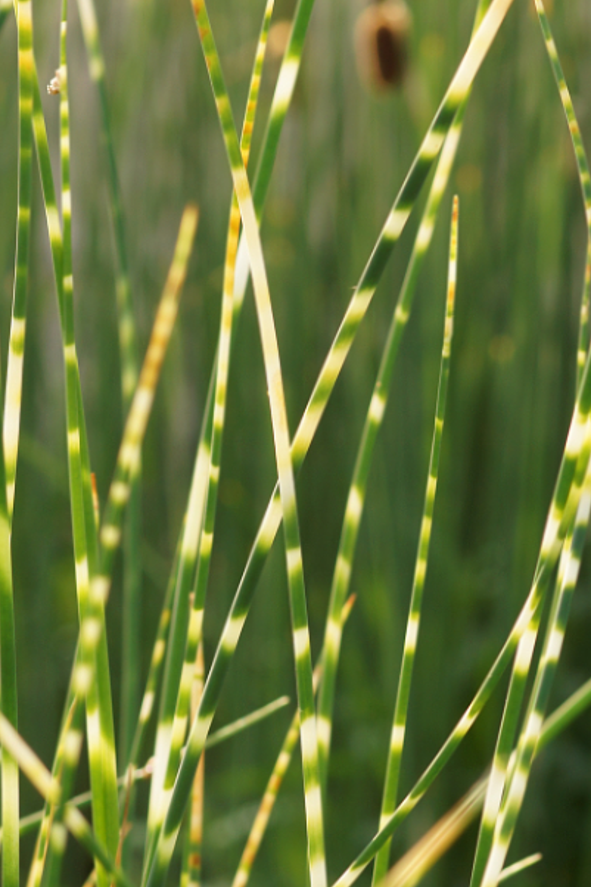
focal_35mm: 299
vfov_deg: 6.9
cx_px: 321
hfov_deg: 4.6
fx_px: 7367
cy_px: 700
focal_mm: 100
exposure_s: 1/160
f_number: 5.6
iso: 160
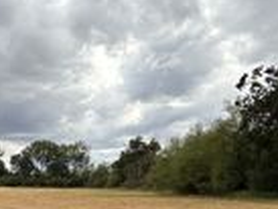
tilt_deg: -1.1
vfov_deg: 19.0
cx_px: 43
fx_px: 611
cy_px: 197
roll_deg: -0.6
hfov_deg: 25.1
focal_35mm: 76
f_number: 1.6
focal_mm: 5.96
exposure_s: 1/2639
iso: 50
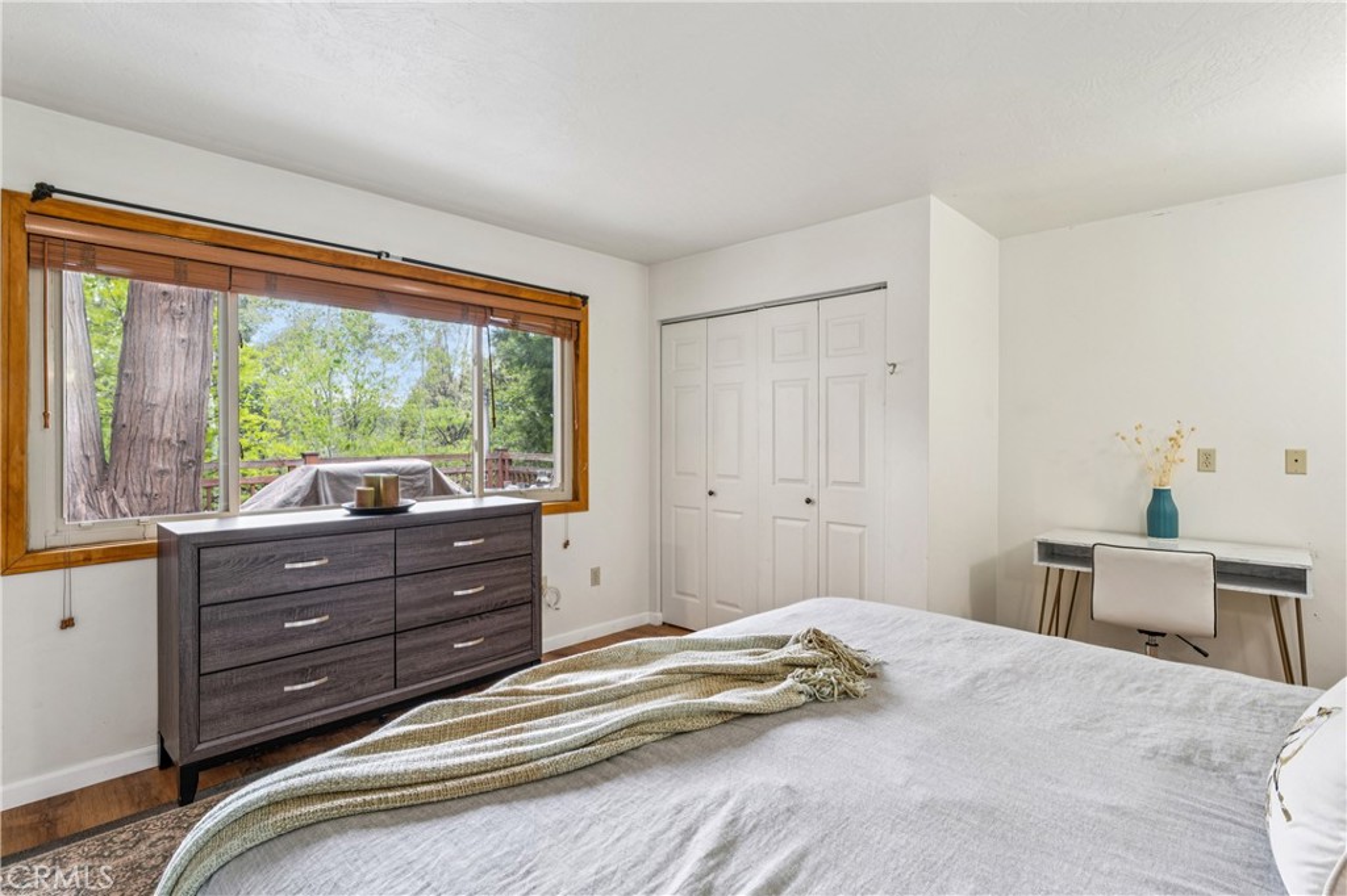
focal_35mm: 17
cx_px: 674
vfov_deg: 69.8
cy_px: 448
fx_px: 643
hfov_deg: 92.6
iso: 100
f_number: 13
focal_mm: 17.2
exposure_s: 1.3
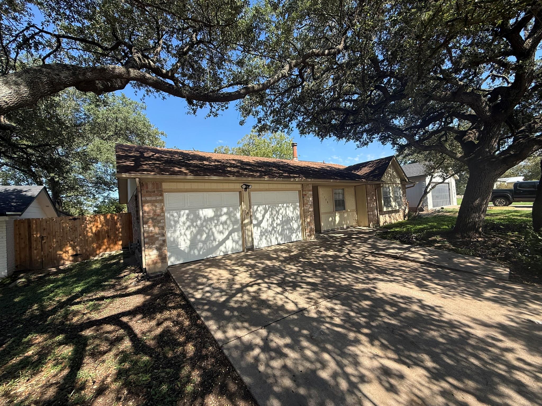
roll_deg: +3.5
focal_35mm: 14
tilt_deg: +0.7
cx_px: 271
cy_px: 203
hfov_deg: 102.1
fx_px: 219
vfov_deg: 85.7
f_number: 2.2
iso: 50
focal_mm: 2.22
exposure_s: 1/985
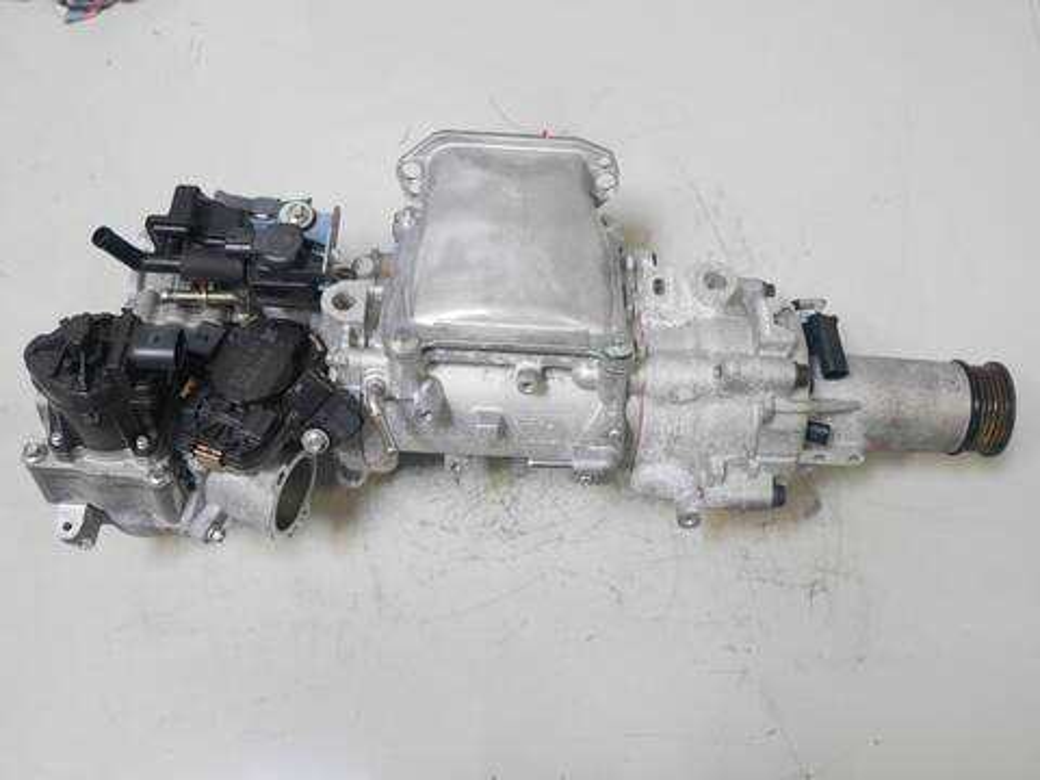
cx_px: 520
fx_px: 1021
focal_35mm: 34
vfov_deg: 41.8
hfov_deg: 54.0
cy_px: 390
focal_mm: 17
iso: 1250
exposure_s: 1/60
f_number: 4.1
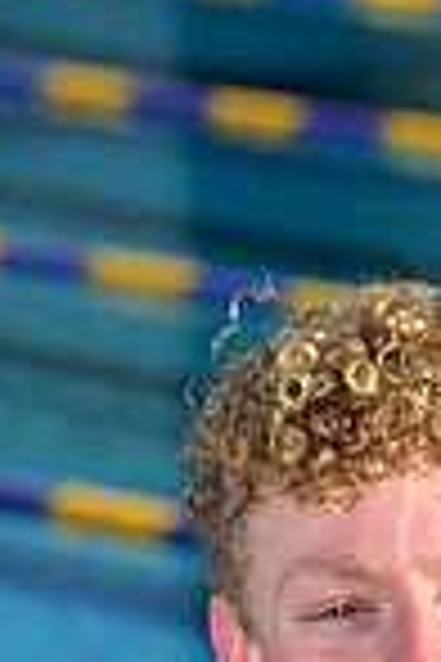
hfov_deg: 2.9
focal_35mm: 482
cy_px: 1247
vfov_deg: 4.2
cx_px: 470
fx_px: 8856
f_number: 6.3
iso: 64
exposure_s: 1/250
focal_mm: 122
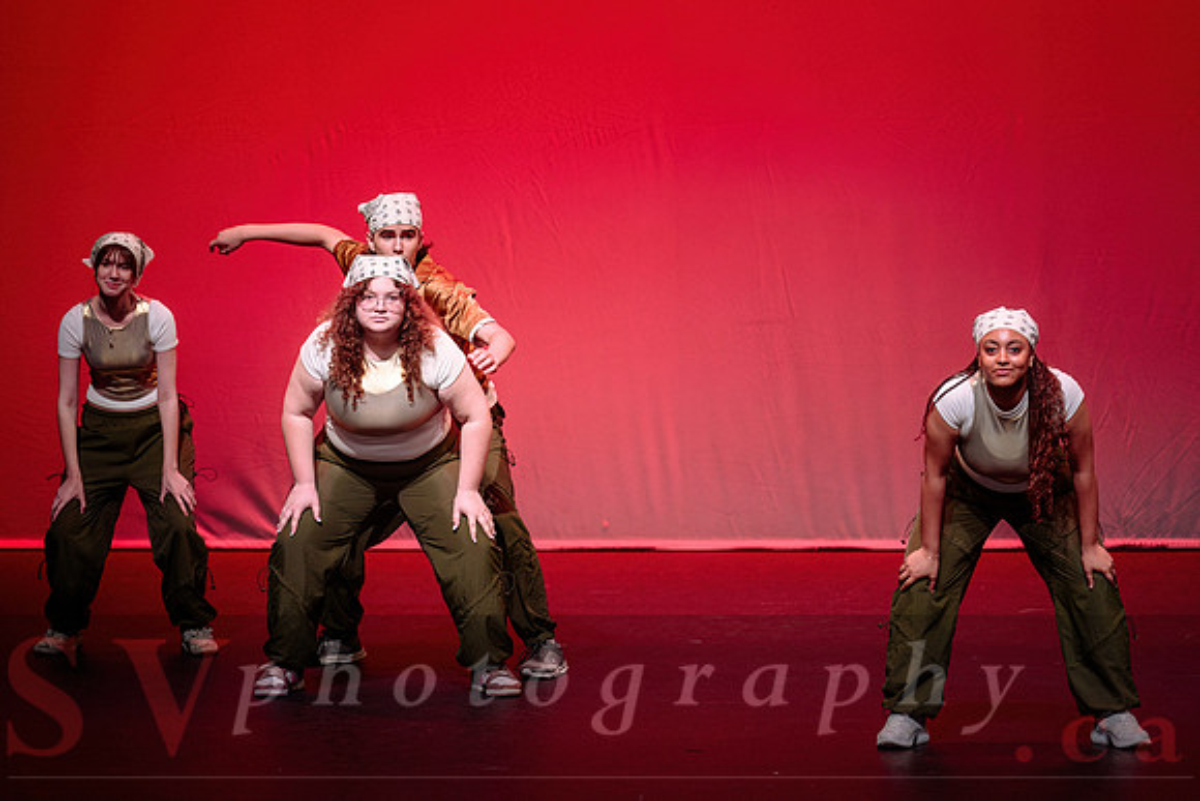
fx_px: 5539
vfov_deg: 8.3
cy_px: 400
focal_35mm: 166
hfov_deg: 12.4
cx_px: 600
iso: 1250
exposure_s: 1/500
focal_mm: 160
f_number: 2.8
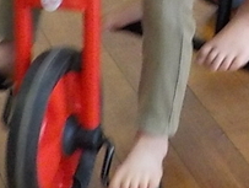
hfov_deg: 11.0
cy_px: -190
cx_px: 251
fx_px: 1275
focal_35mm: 177
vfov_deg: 8.0
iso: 320
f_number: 3.3
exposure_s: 1/30
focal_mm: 4.1
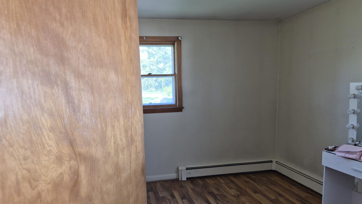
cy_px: 124
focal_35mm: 26
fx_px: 250
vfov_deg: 44.1
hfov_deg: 71.9
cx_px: 181
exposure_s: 1/120
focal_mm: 5.4
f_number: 1.8
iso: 160
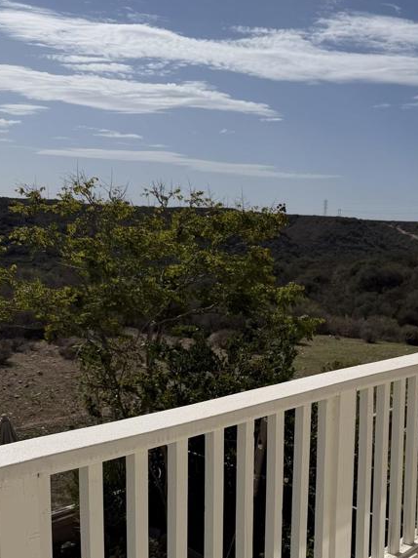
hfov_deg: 32.6
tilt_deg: -8.7
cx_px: 336
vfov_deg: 43.6
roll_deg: -2.5
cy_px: 339
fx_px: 692
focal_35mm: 43
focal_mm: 6.76
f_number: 1.78
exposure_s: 1/14286
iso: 80
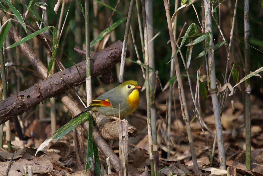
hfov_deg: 2.7
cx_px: 132
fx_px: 5482
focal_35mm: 750
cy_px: 88
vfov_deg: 1.8
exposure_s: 1/350
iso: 400
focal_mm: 500
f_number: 6.3
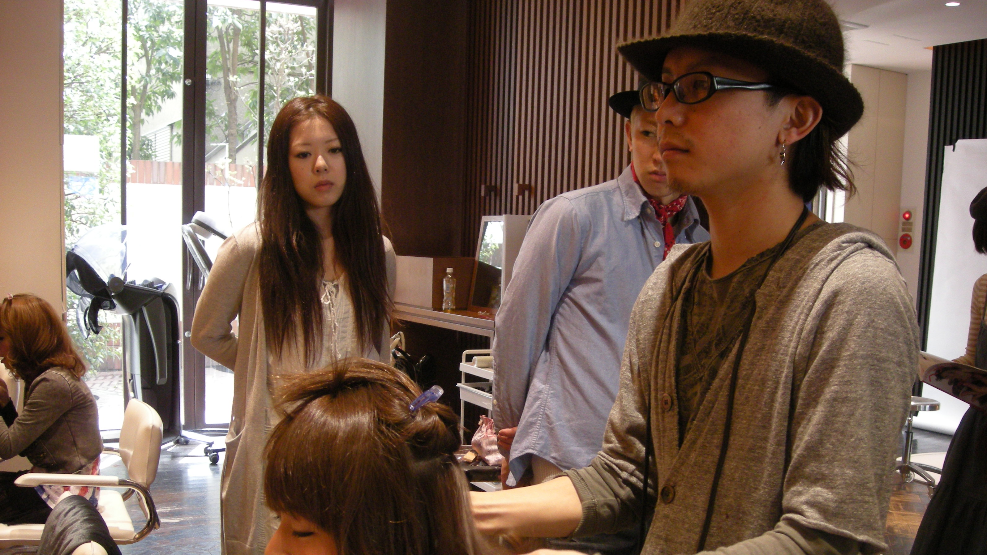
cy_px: 373
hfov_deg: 51.6
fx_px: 1021
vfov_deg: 30.2
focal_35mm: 39
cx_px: 500
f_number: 2.8
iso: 218
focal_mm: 5.7
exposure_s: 1/60
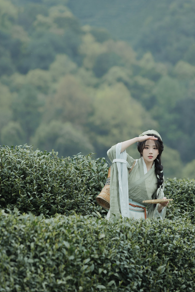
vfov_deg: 11.5
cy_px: 145
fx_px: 1446
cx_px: 97
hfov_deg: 7.7
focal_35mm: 178
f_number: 4
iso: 400
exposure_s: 1/800
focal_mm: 175
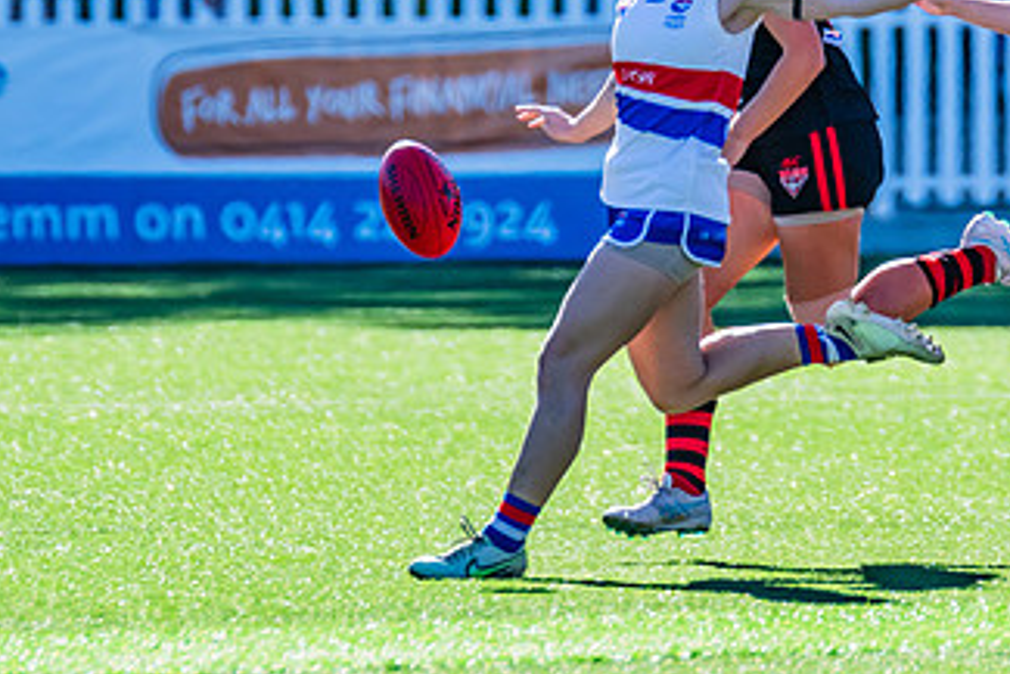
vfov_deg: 1.1
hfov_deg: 1.7
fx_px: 34550
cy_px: 67
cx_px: 530
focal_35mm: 1231
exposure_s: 1/1250
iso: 800
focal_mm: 600
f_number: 8
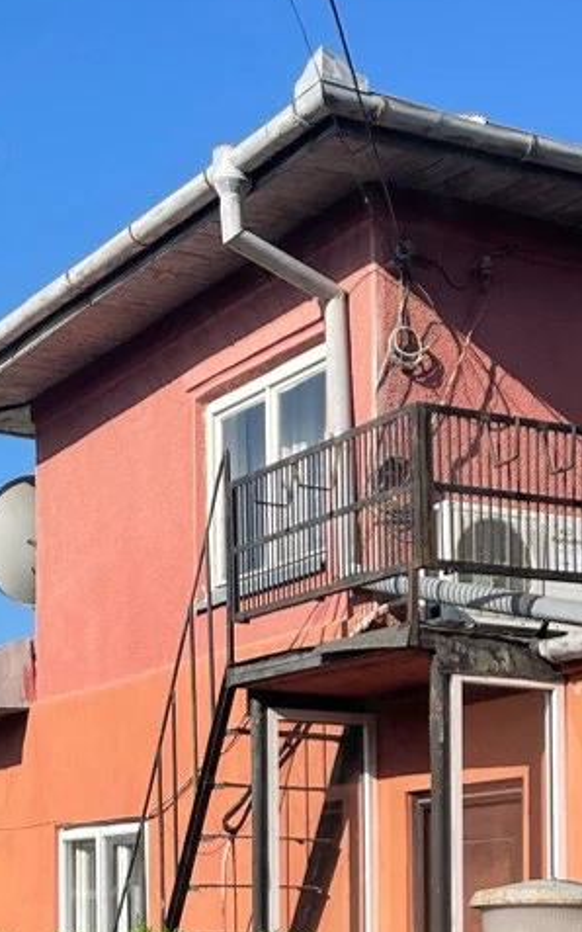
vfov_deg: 25.8
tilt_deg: +2.0
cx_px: 436
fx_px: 1955
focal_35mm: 77
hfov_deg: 16.8
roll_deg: +1.0
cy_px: 868
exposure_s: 1/2564
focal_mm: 4.2
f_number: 1.6
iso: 32
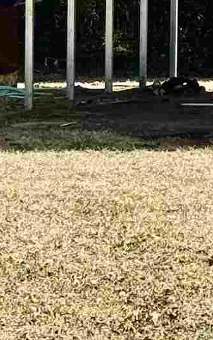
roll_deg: -1.3
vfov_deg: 7.0
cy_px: -128
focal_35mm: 296
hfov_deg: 4.4
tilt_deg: -0.6
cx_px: 205
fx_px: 2749
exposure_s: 1/2415
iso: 64
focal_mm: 6.76
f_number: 1.78
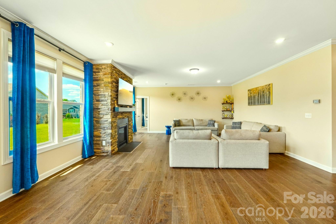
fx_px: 140
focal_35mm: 15
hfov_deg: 100.4
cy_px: 112
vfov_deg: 77.3
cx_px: 168
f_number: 8
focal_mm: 10
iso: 400
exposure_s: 1/15
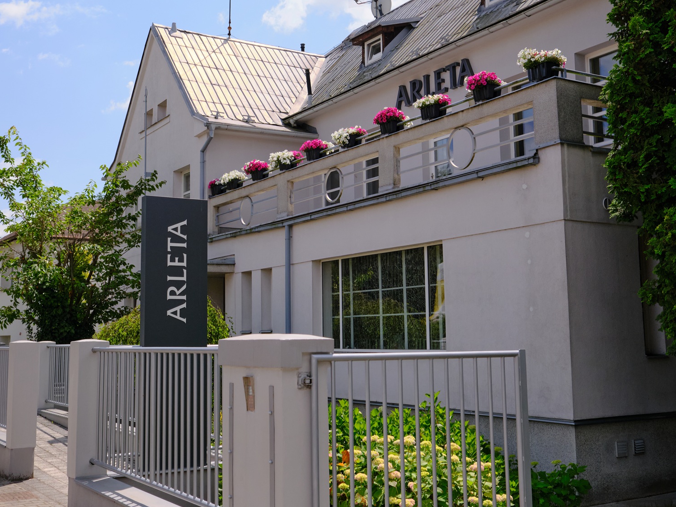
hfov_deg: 42.0
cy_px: 216
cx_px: 312
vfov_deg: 32.1
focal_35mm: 45
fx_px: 879
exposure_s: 1/7500
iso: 640
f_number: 3.6
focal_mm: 23
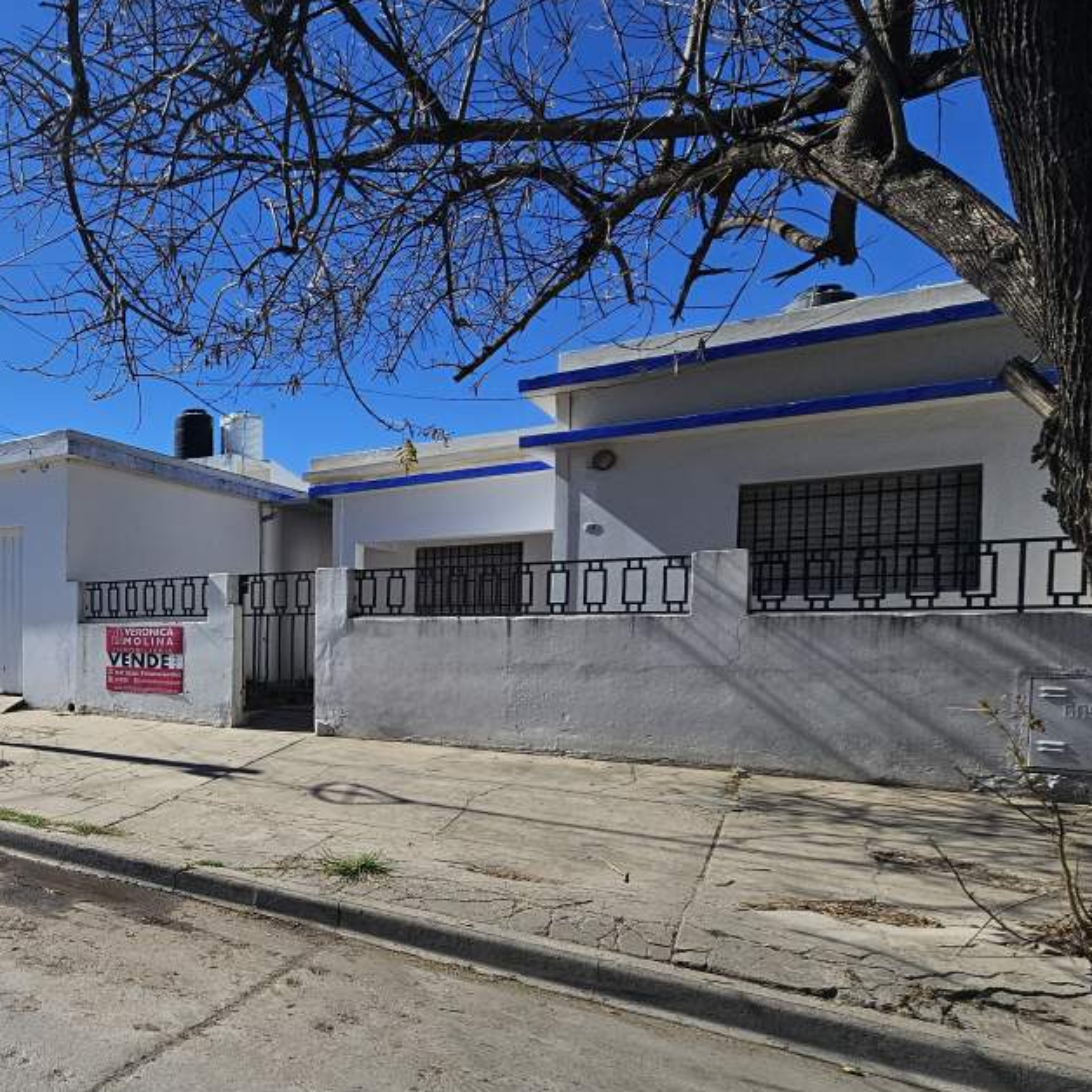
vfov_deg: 68.7
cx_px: 84
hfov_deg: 58.2
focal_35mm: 22
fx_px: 785
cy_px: 669
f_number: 2.2
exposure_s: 1/5000
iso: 50
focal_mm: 2.2
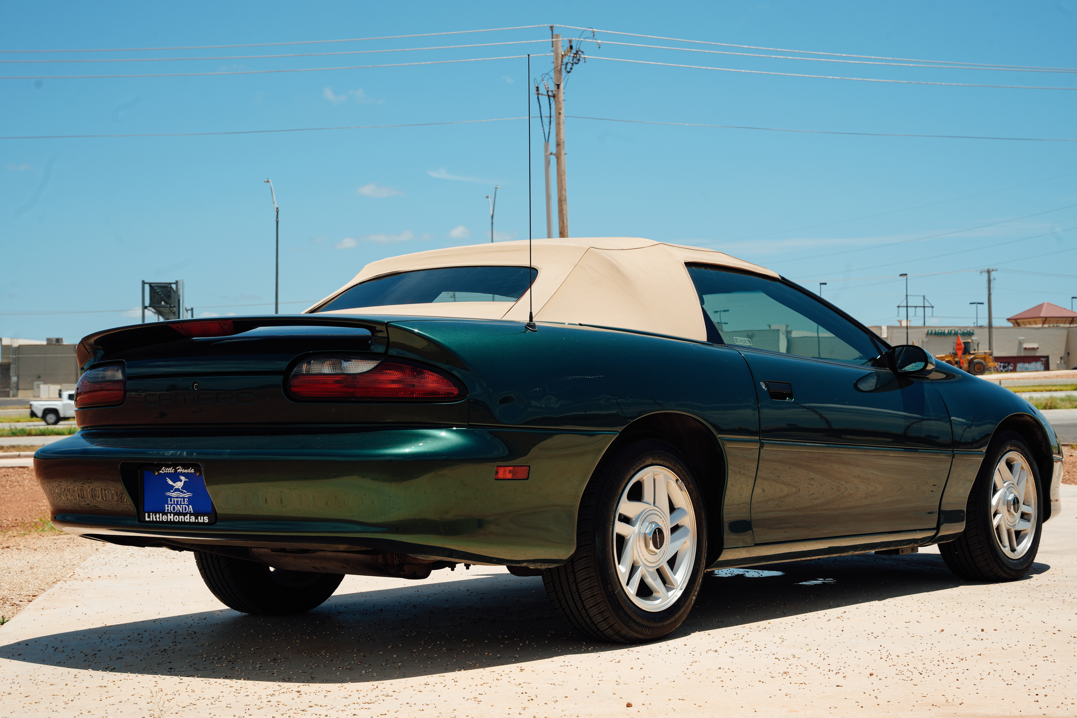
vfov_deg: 22.8
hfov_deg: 33.6
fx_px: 1783
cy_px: 359
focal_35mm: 60
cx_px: 538
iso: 100
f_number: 9.5
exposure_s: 1/250
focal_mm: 59.6
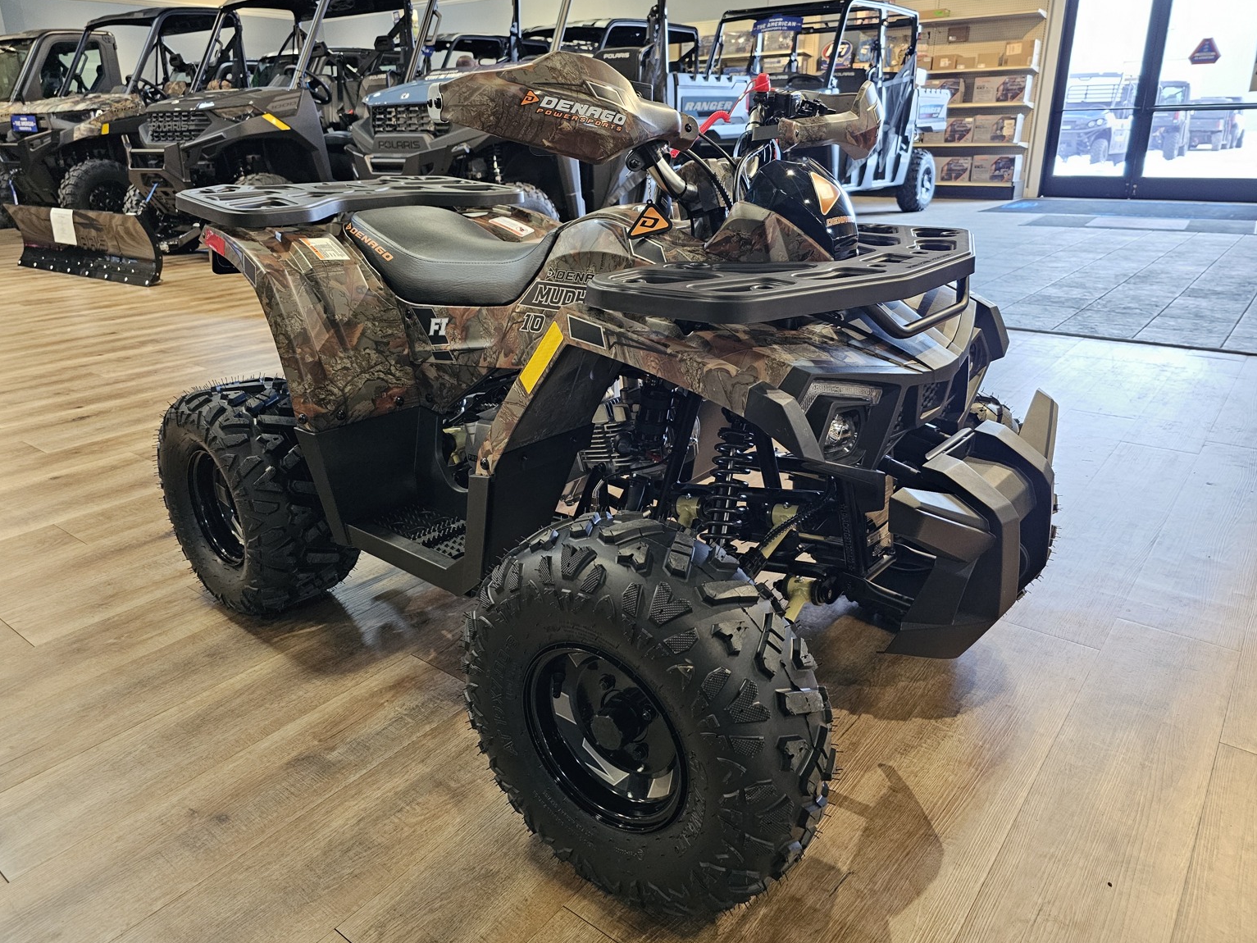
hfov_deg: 71.6
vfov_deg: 56.8
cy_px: 462
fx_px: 872
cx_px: 602
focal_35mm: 24
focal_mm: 6.3
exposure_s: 1/120
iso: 800
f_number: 1.7
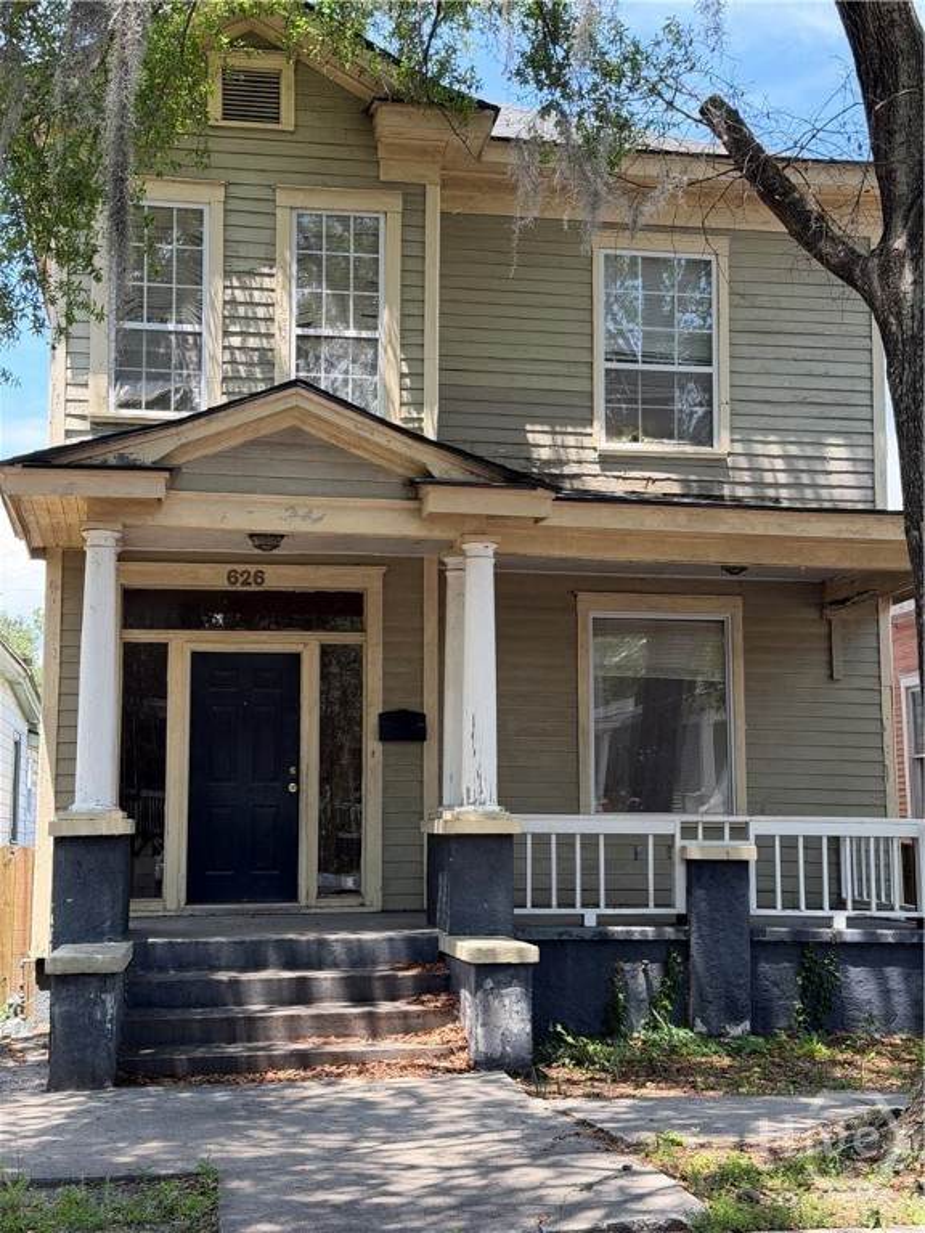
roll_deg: +0.0
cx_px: 462
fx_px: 1710
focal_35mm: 48
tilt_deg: +6.0
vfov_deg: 39.7
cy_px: 616
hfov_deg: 30.3
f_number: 1.78
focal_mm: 6.76
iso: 100
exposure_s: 1/669
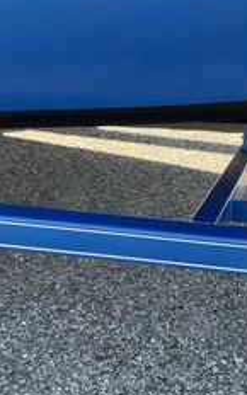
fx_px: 571
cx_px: 230
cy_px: 211
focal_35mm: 53
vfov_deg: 38.2
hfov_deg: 23.7
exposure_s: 1/164
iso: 25
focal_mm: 3
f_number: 1.8
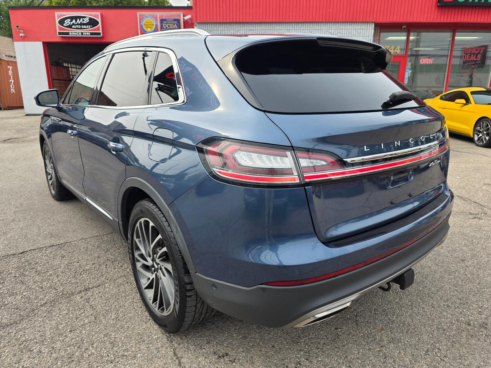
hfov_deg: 73.9
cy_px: 184
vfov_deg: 58.9
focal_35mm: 23
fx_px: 326
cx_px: 246
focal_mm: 6.3
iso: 80
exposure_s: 1/1521
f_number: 1.7
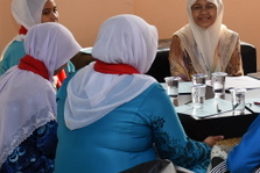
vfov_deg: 10.0
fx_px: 997
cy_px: 79
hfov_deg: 14.7
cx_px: 223
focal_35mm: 138
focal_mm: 32
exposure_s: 1/125
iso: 500
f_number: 4
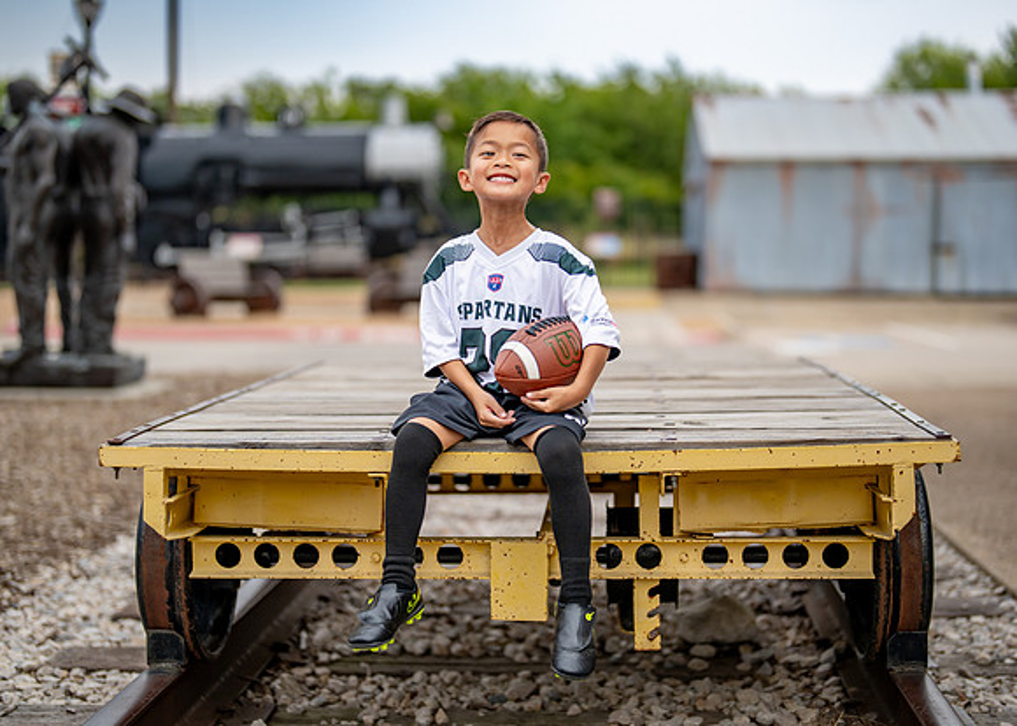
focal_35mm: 56
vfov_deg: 25.2
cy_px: 368
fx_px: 1624
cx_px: 523
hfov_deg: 34.8
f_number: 1.2
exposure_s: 1/2000
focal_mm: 50
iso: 250
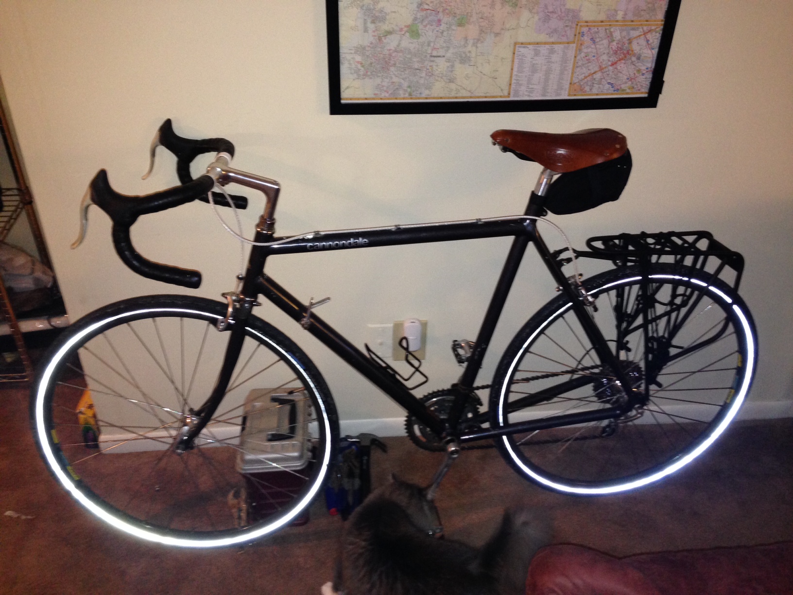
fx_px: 756
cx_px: 396
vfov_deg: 42.9
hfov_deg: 55.4
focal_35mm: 33
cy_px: 298
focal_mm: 4.12
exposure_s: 1/16
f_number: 2.4
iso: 200
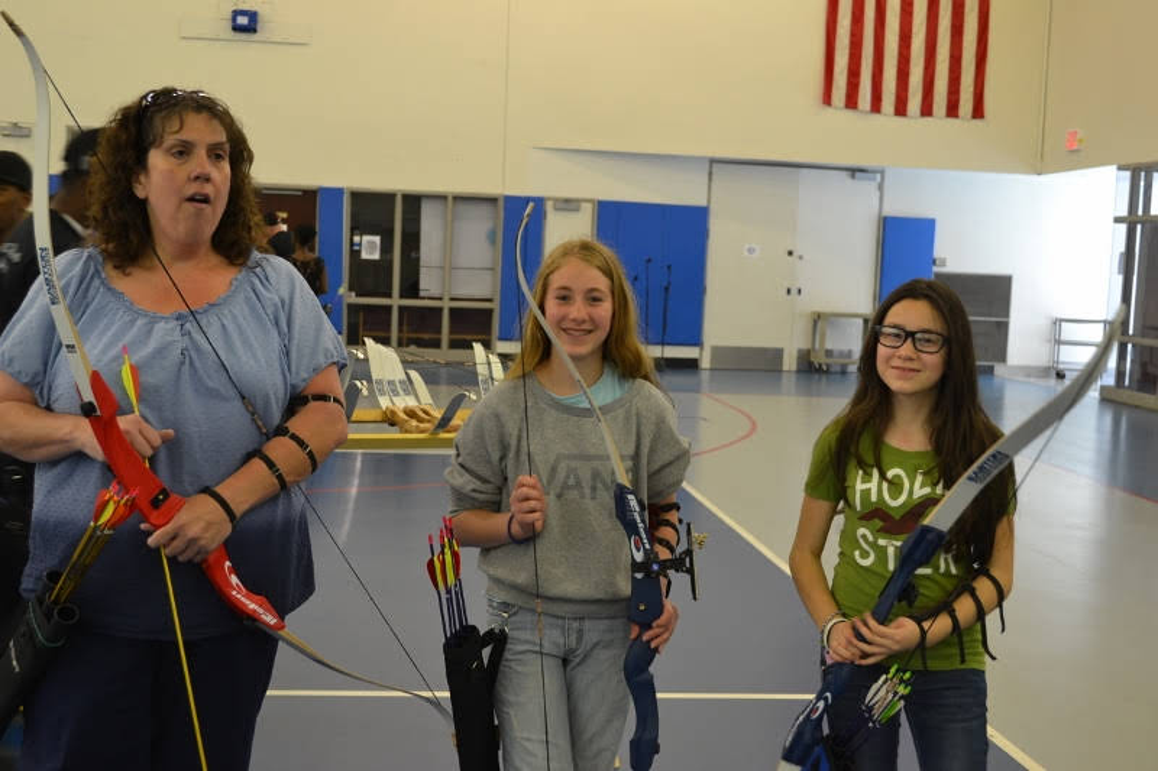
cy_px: 386
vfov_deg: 28.1
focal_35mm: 48
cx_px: 579
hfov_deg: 41.1
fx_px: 1544
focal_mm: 32
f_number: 4.8
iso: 400
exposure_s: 1/20
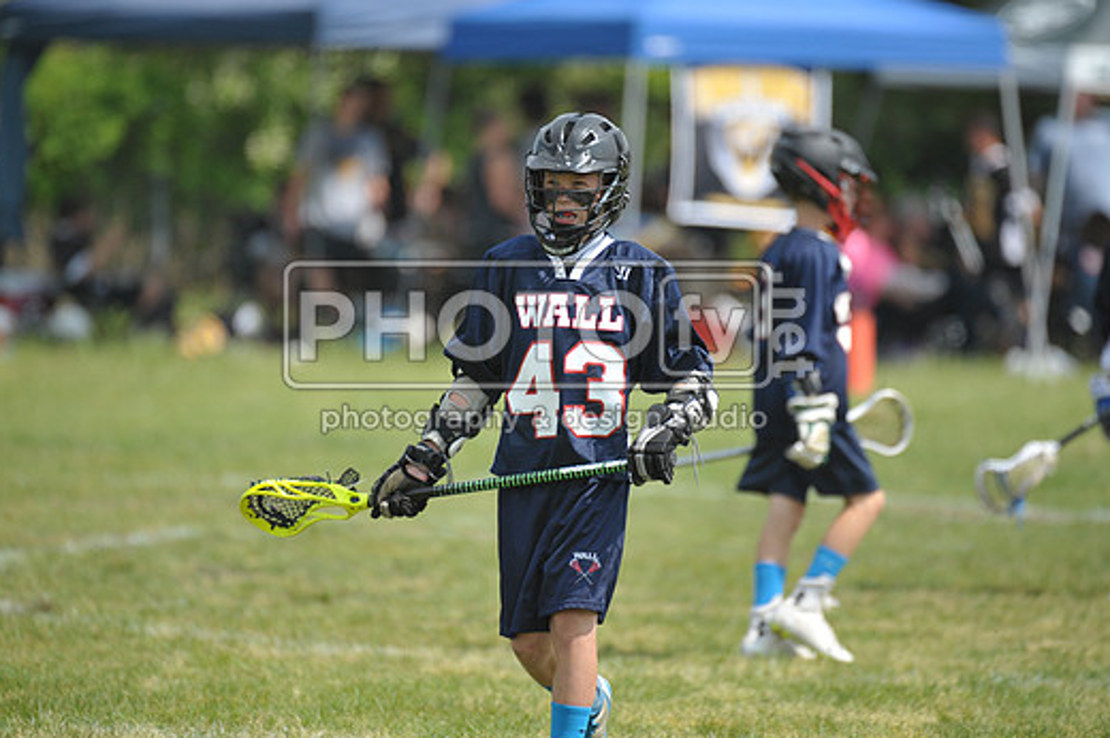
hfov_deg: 4.6
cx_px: 538
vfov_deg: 3.1
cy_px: 339
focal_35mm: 446
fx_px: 13742
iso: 640
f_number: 4
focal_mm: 400
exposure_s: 1/2500
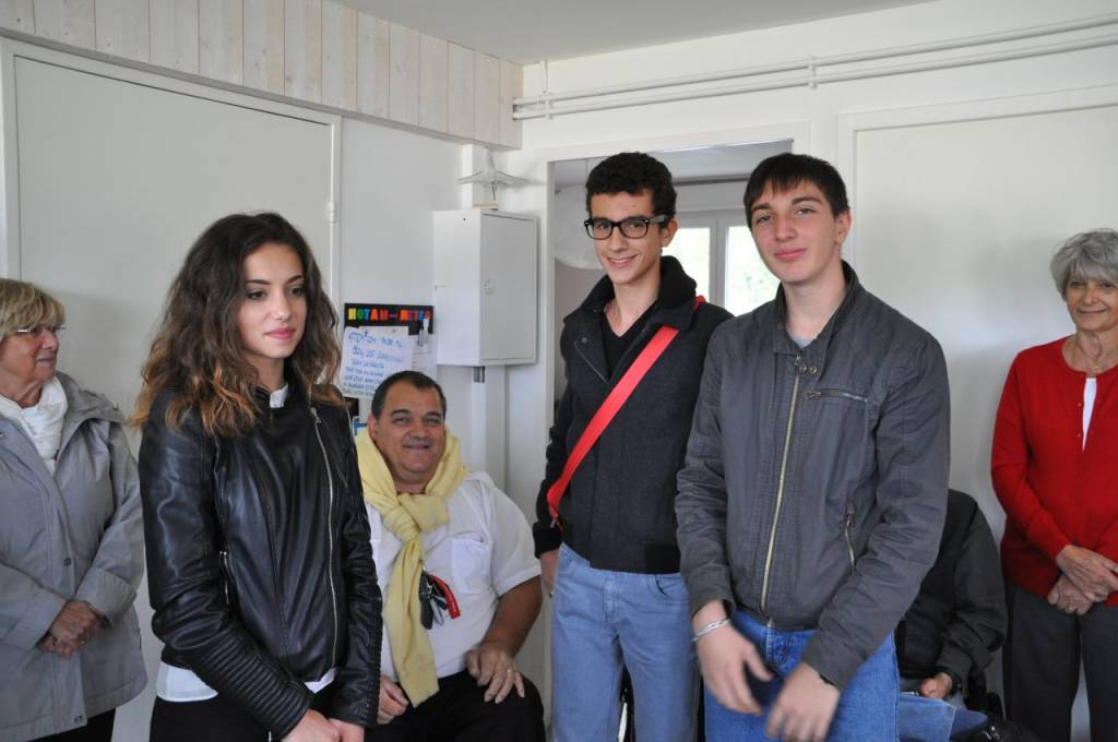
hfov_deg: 57.3
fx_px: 1024
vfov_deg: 39.9
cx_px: 559
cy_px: 371
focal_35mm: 33
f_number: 3.8
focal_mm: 22
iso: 800
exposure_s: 1/40
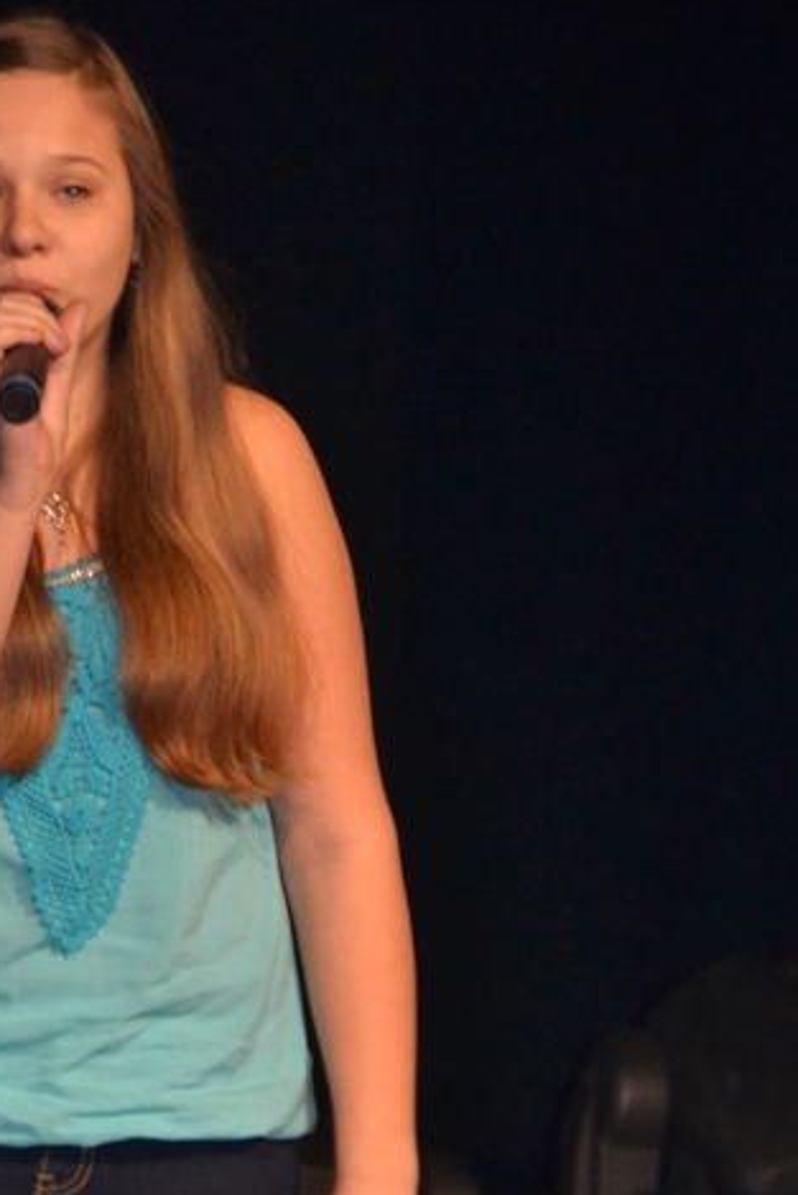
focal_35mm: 573
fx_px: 19040
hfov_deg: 2.4
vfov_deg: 3.6
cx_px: 1
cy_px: 1205
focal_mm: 175
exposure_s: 1/60
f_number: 5.3
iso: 800
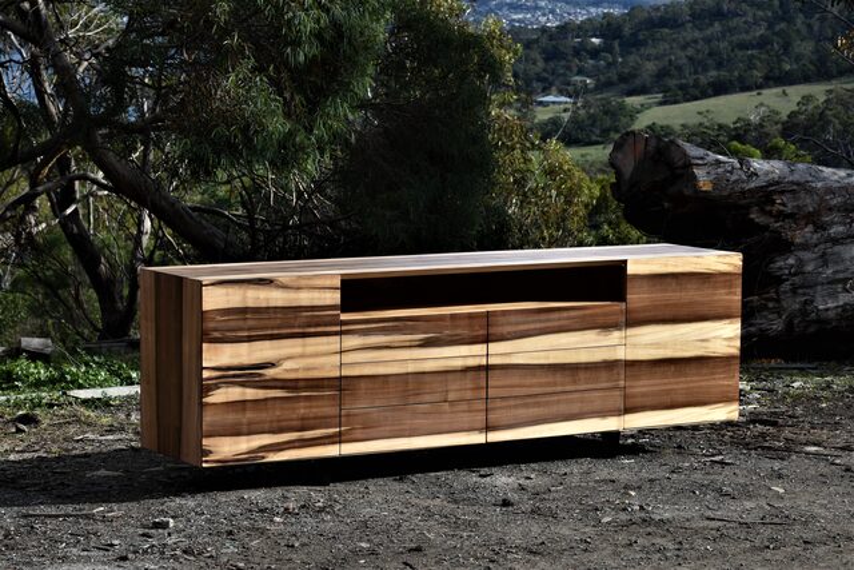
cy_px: 285
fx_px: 2669
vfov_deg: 12.2
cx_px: 427
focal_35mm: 112
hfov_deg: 18.2
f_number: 10
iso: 200
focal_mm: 75
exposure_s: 1/400
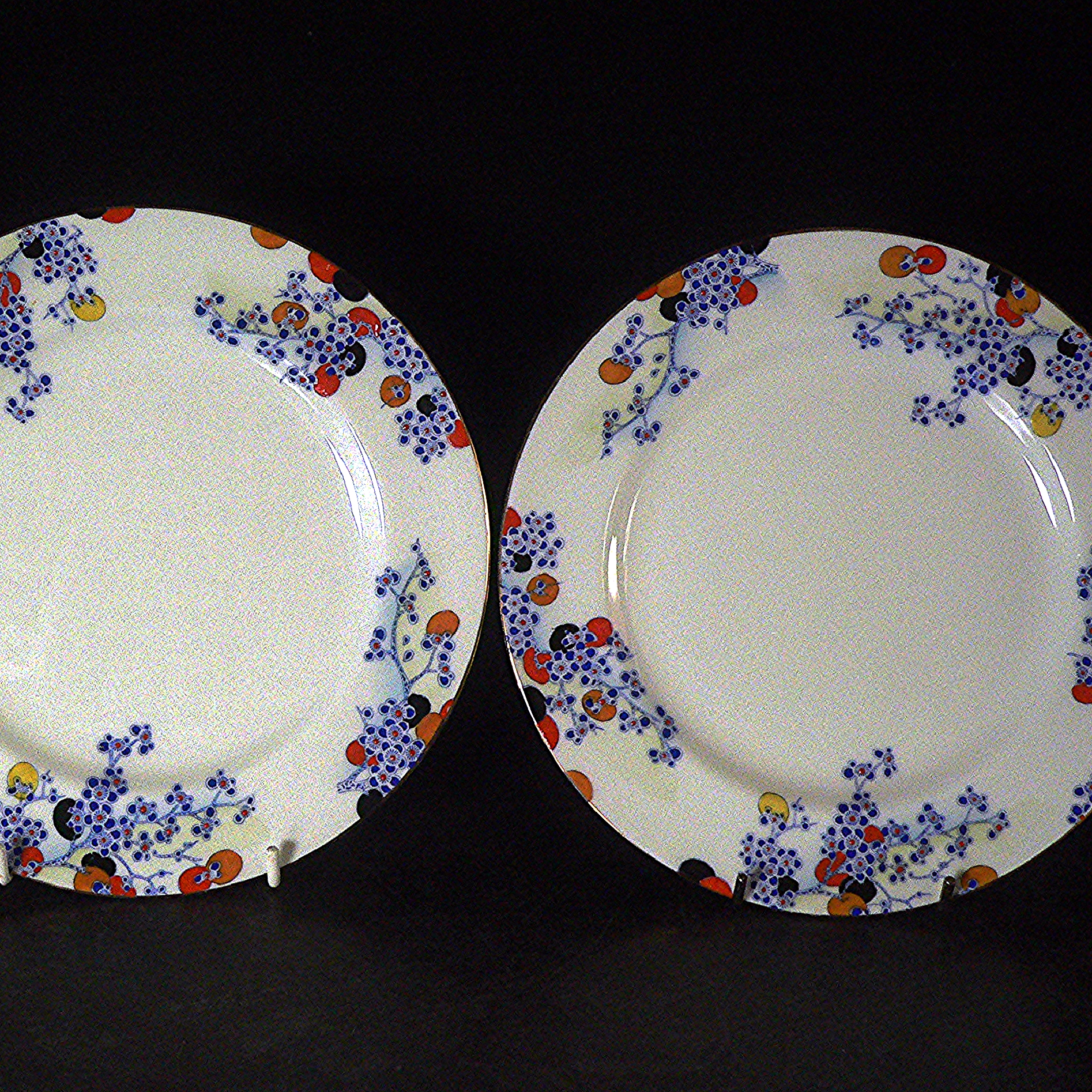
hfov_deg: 39.1
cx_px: 481
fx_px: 1535
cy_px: 545
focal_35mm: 43
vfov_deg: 39.2
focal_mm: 6
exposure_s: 1/50
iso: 400
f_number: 2.8
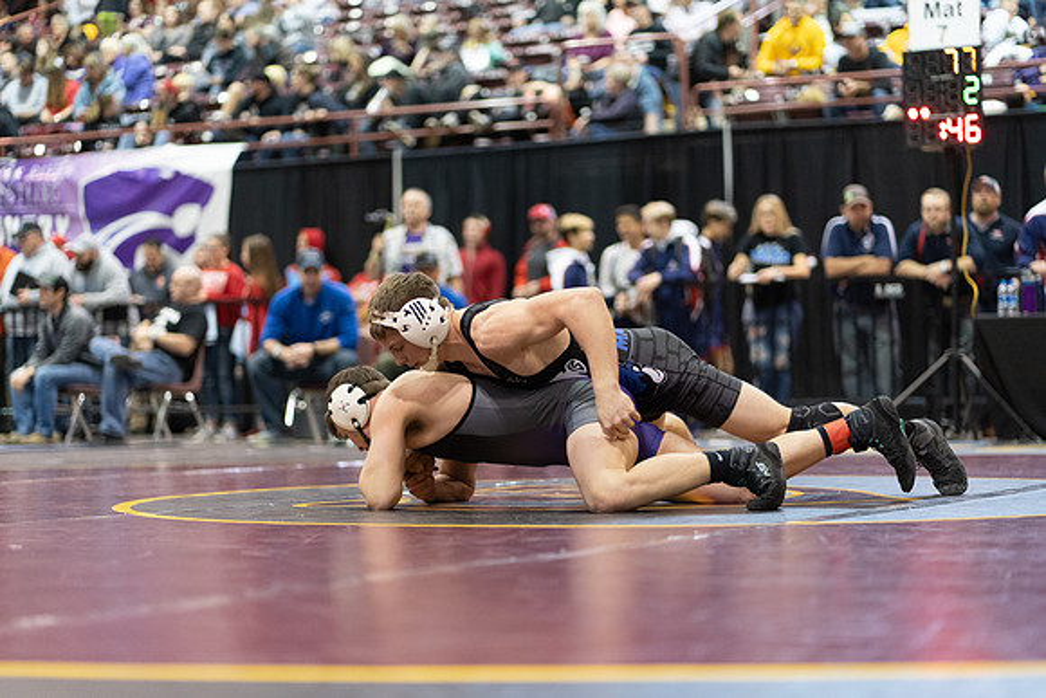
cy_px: 349
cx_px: 523
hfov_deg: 23.9
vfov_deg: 16.1
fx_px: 2470
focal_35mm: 85
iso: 3200
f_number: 1.8
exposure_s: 1/500
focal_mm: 85
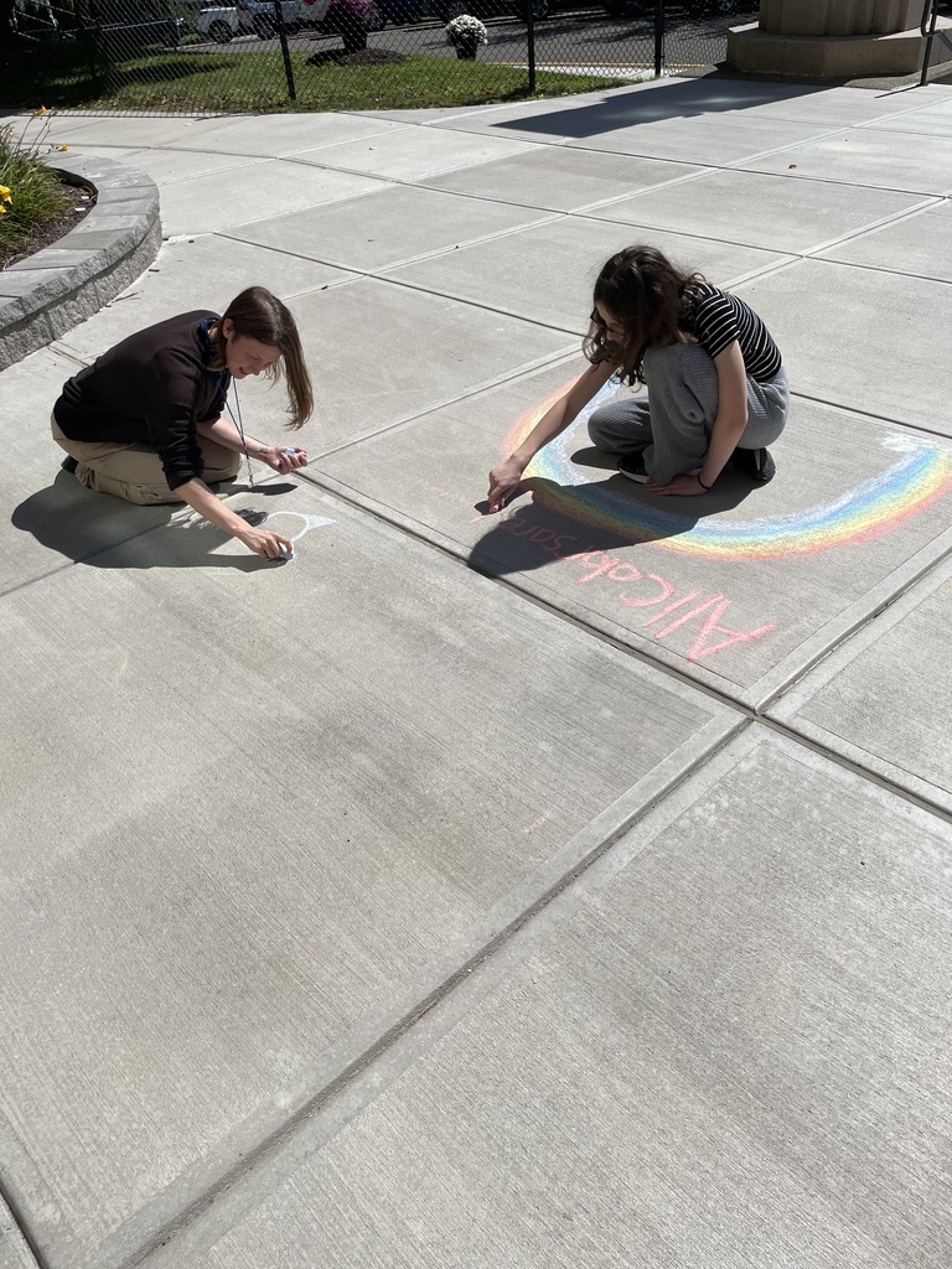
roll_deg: +5.8
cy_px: 634
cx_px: 476
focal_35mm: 26
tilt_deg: -38.1
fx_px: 953
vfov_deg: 67.3
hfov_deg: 53.1
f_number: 1.6
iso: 32
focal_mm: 4.2
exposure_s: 1/7813
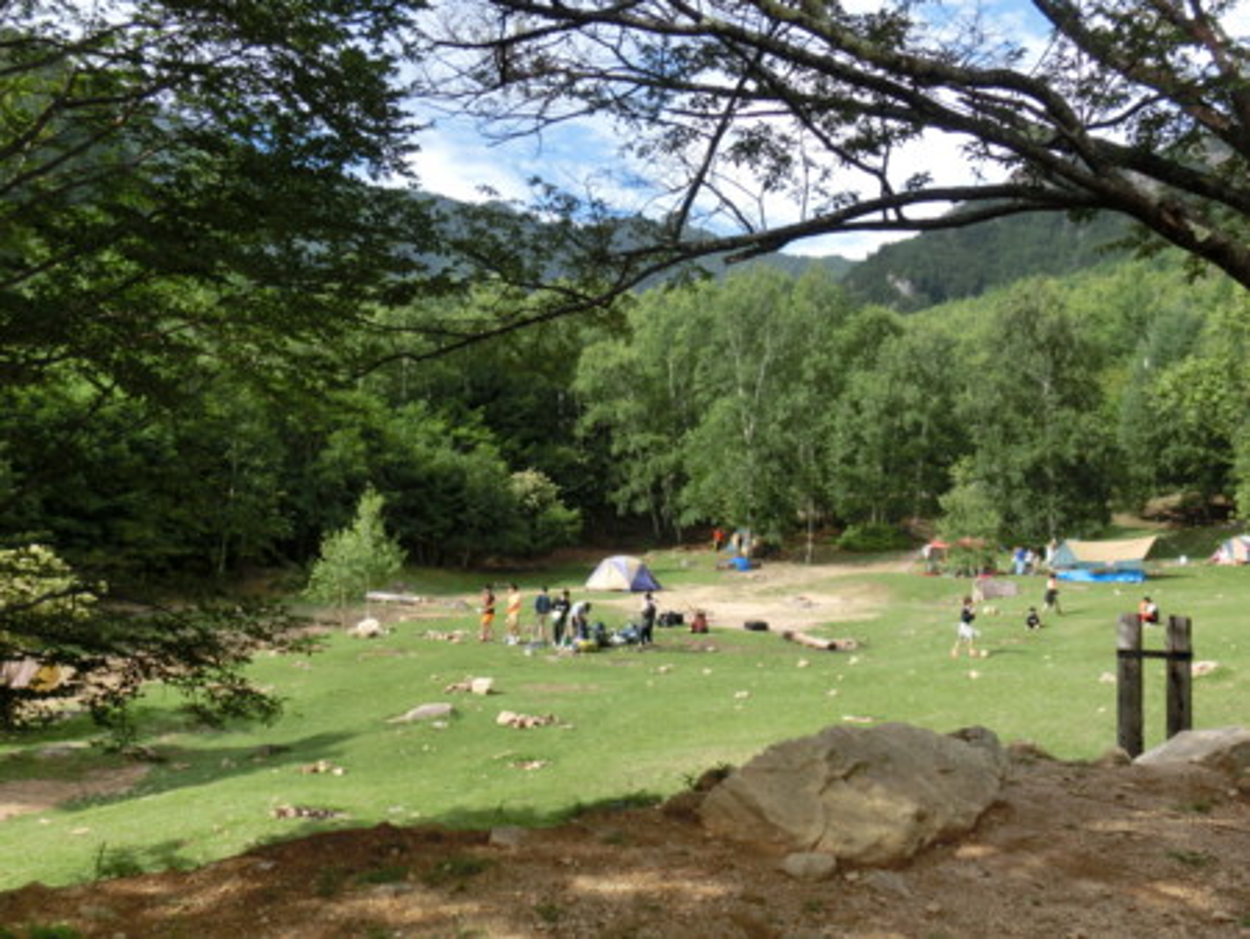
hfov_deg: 55.3
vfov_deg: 43.0
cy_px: 470
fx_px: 1192
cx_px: 625
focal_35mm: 33
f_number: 3.7
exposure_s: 1/500
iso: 80
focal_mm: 5.93
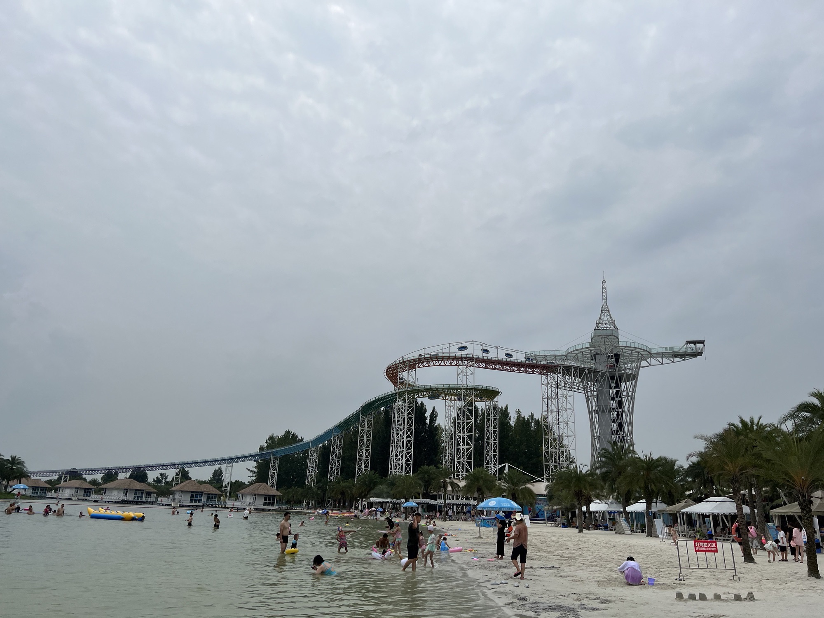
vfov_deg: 53.1
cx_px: 412
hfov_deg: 67.3
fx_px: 619
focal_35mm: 26
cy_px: 309
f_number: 1.5
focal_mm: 5.7
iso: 50
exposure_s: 1/16393
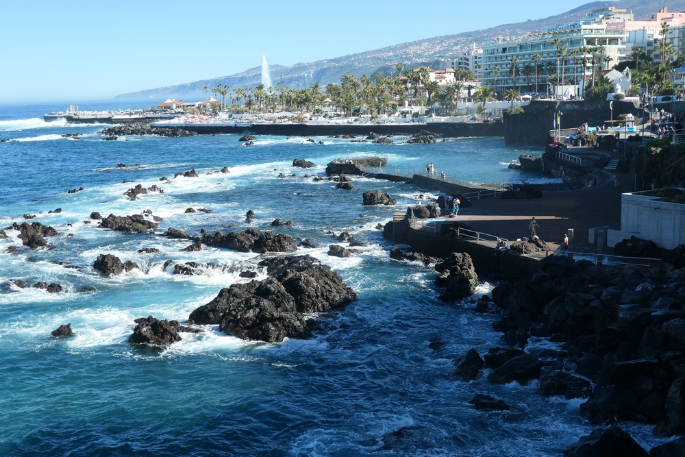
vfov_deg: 31.2
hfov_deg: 45.4
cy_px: 228
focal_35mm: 43
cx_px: 342
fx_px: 818
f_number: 4.5
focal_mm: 15.1
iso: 200
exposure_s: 1/800
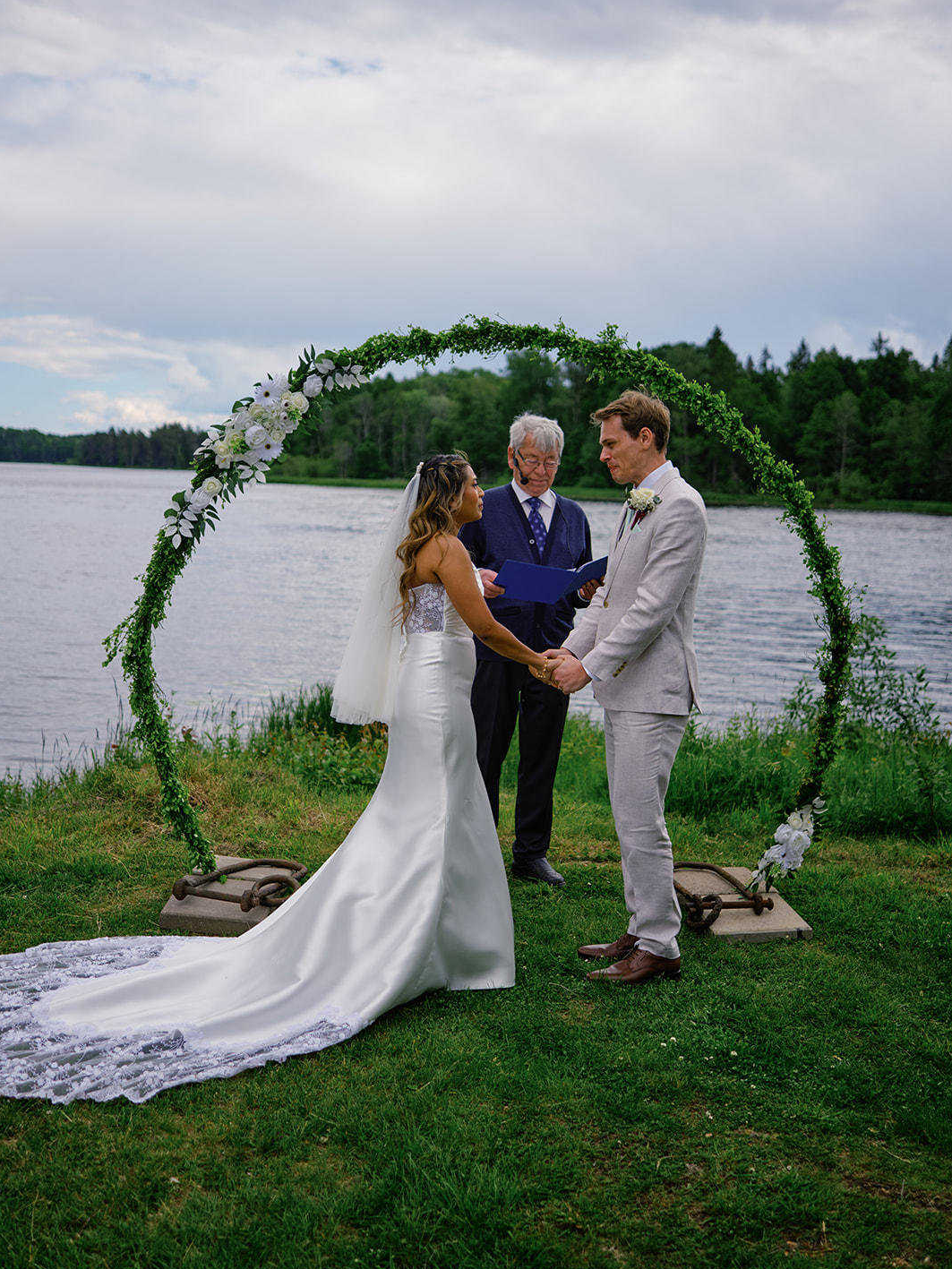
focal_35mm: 38
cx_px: 476
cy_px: 600
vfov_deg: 49.0
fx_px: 1393
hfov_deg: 37.7
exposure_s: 1/4000
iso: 125
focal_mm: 23
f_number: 1.4
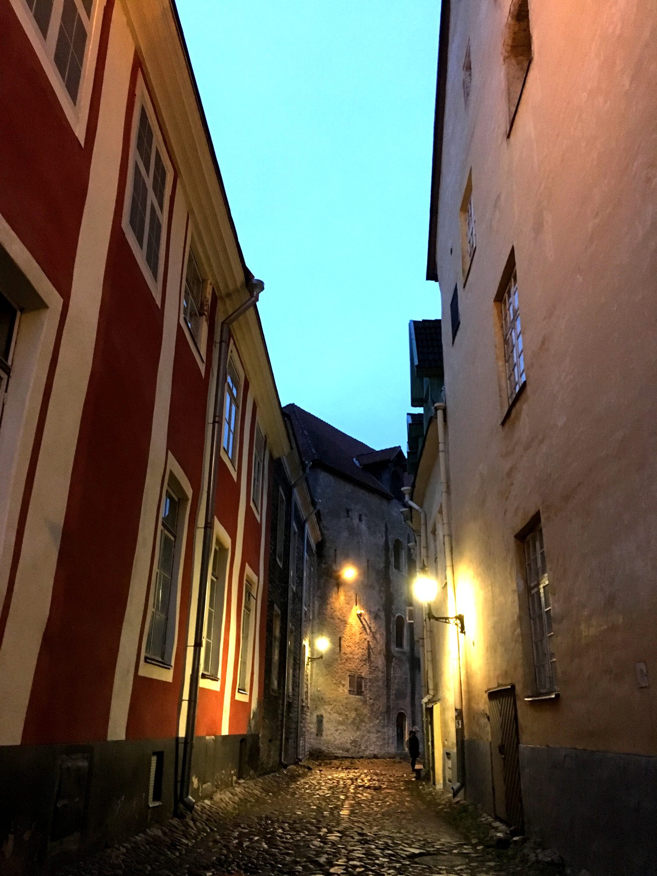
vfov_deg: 61.7
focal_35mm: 29
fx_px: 734
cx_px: 328
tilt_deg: +21.3
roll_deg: +0.0
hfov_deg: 48.2
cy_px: 438
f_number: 2.2
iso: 250
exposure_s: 1/17
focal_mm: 4.15
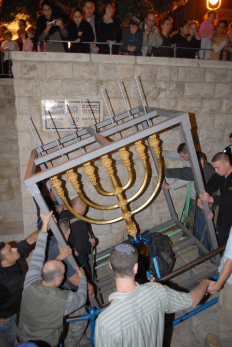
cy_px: 174
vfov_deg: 70.4
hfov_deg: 50.5
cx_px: 116
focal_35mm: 26
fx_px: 246
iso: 800
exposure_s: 1/30
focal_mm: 17
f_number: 2.8
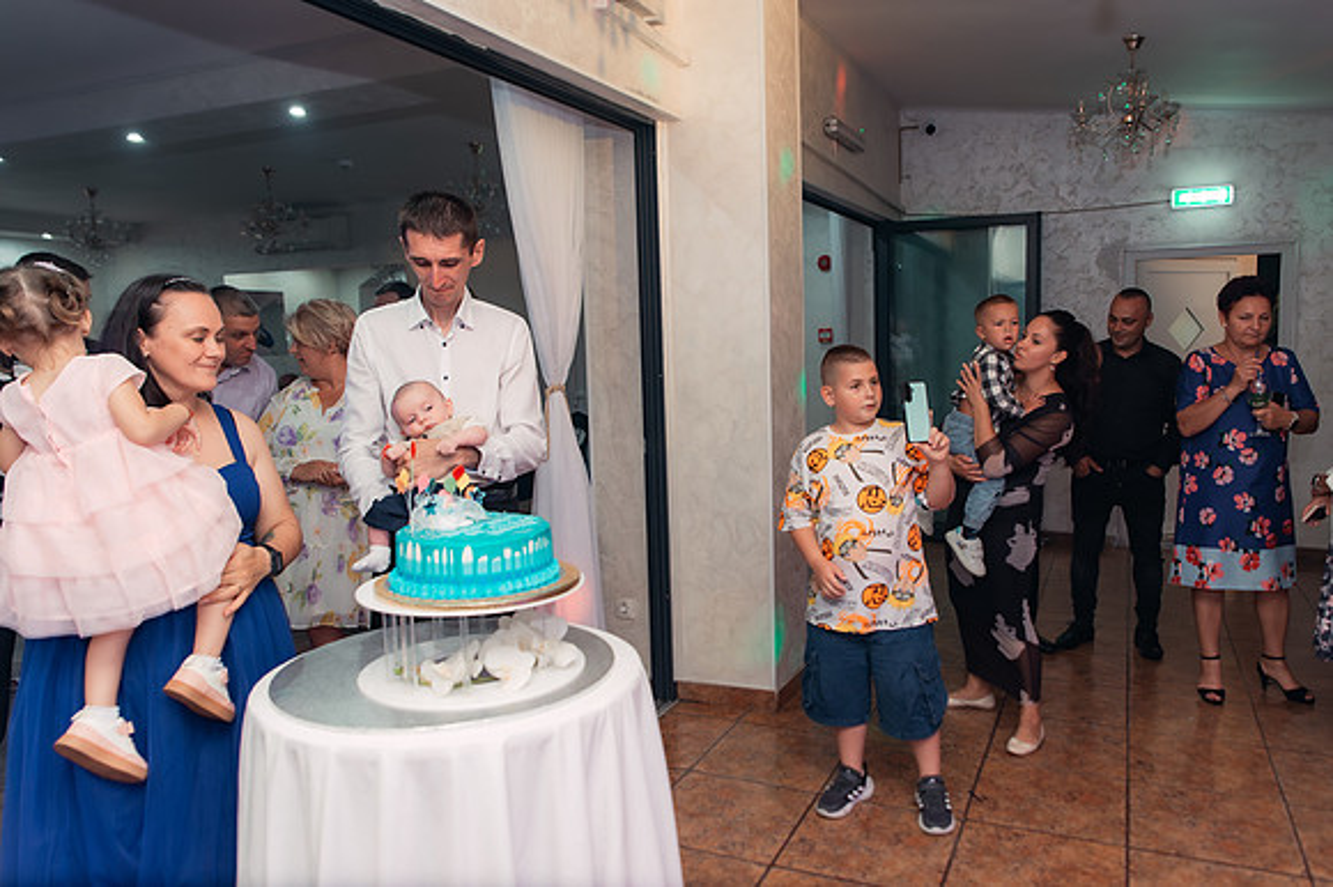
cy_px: 418
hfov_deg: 68.4
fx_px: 978
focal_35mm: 26
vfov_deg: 48.8
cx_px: 723
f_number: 3.5
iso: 2000
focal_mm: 24
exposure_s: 1/250
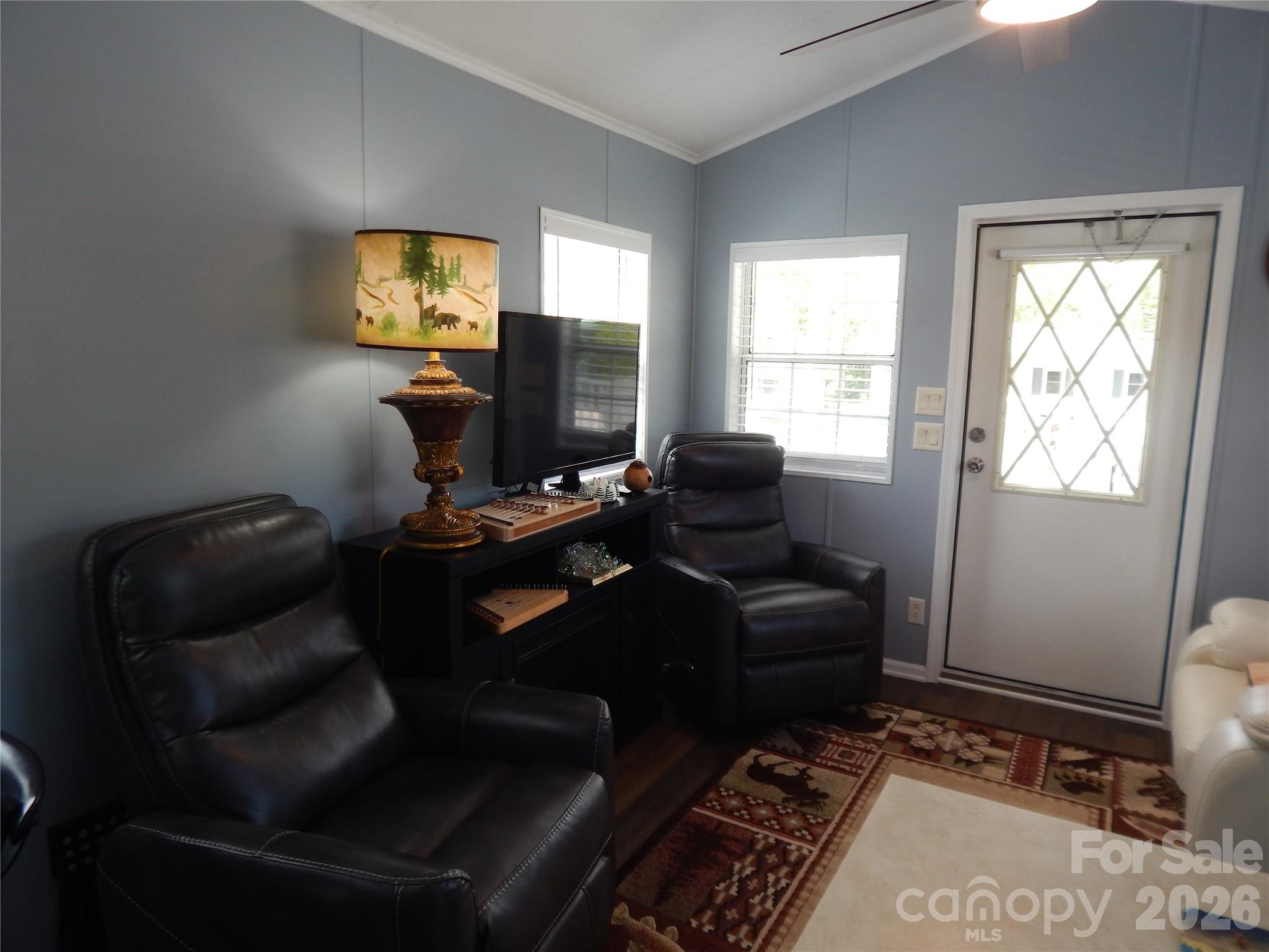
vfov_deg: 58.9
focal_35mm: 23
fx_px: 843
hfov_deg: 73.9
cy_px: 476
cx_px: 634
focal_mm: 4
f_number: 3
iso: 125
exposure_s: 1/60
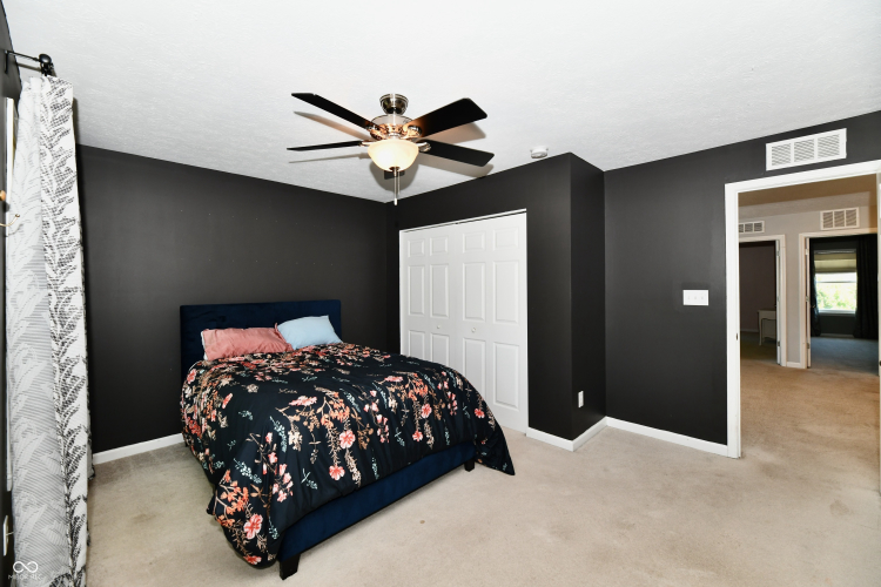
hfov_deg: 104.3
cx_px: 440
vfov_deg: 81.2
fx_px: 343
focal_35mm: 14
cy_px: 294
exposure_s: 1/60
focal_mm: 14
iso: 640
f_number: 6.3
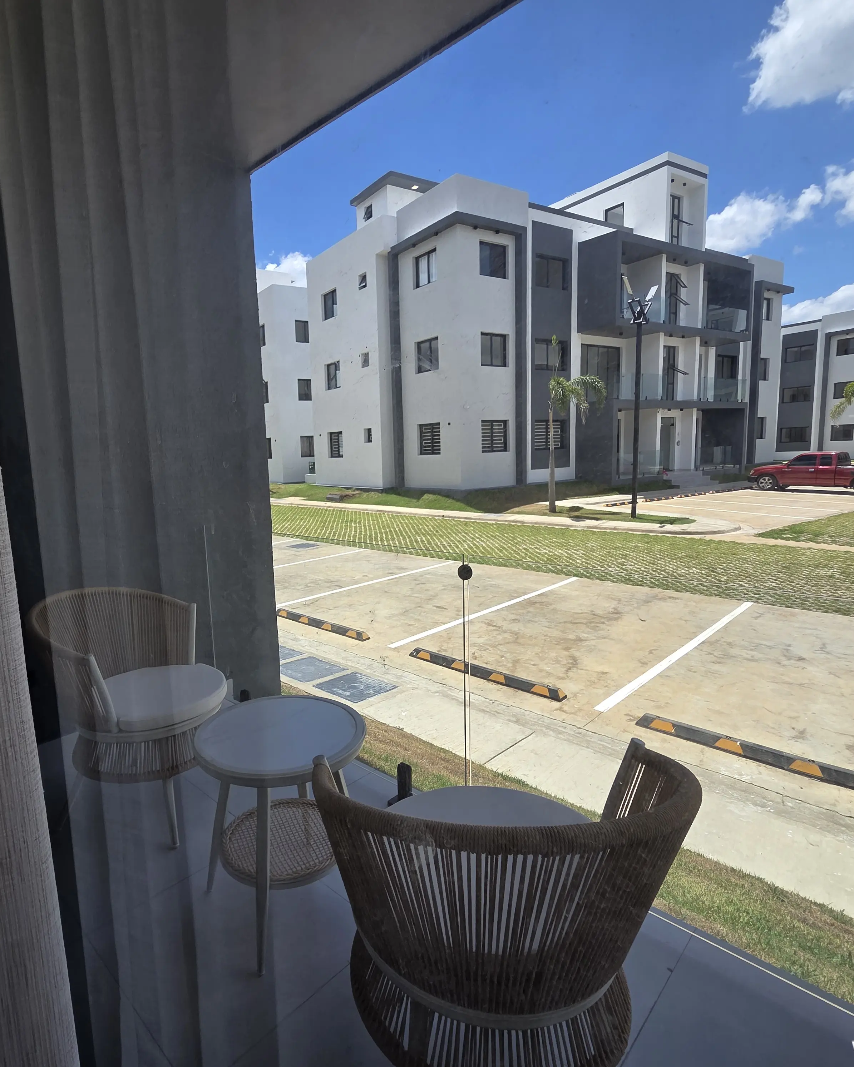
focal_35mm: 17
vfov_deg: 89.6
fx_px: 537
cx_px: 343
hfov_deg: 76.1
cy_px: 533
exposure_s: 1/1650
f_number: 2.2
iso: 50
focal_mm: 2.2
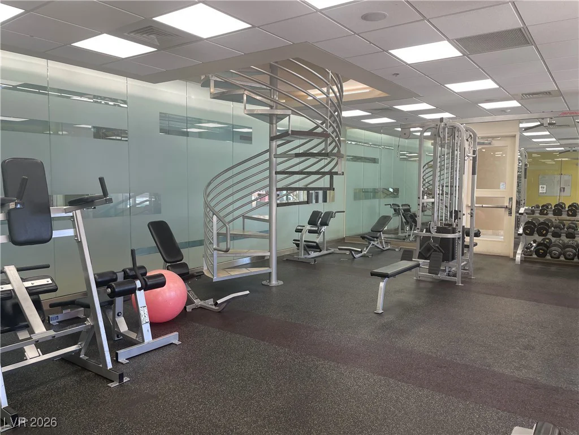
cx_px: 290
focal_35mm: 26
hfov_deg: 67.3
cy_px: 218
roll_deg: -0.9
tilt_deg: -5.1
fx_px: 435
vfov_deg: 53.1
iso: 50
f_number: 1.6
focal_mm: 4.2
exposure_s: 1/120
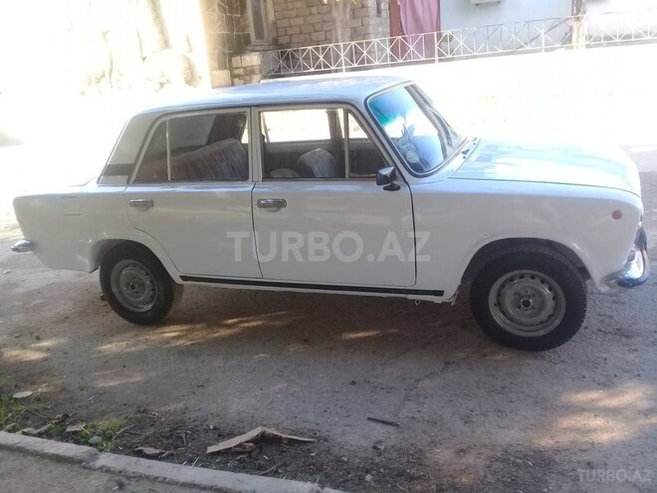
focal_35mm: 31
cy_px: 246
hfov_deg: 58.4
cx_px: 328
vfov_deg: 45.4
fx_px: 588
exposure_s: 1/100
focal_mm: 3.3
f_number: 2.2
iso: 64
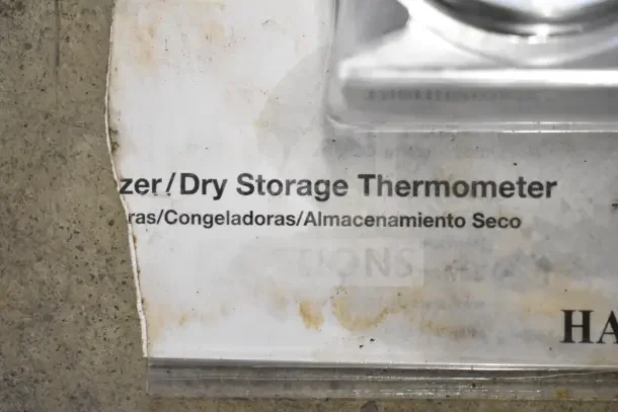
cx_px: 309
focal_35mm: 60
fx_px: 1030
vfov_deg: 22.6
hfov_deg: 33.4
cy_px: 206
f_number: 4.8
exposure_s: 1/60
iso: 2800
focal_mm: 40
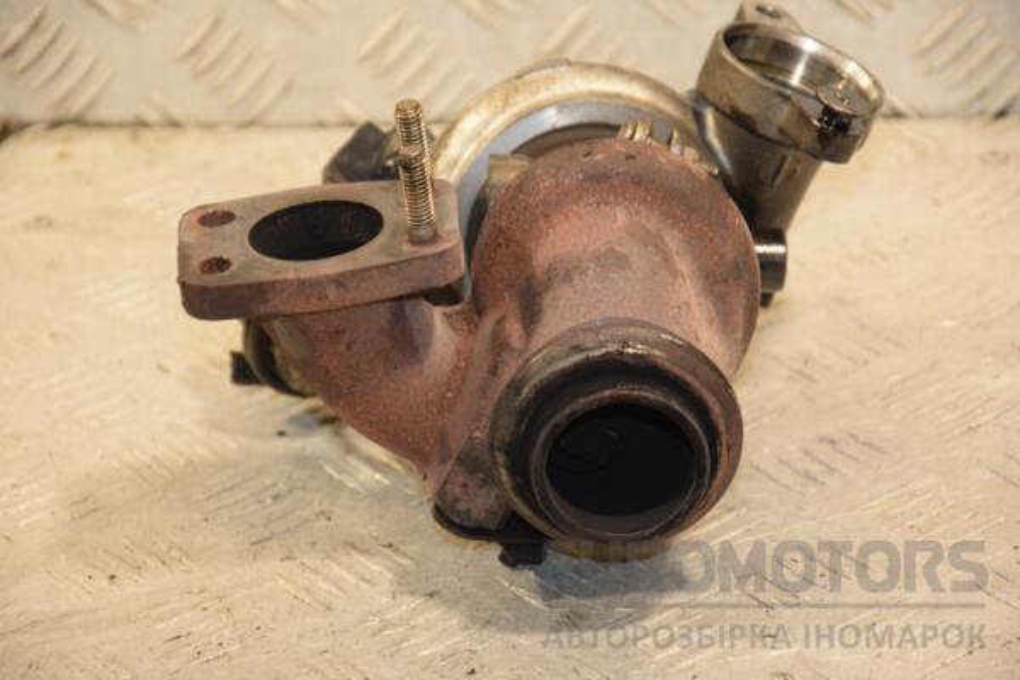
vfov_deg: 8.7
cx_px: 510
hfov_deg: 13.0
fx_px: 4462
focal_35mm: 158
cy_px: 340
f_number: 5.6
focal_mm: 105
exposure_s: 1/125
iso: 800
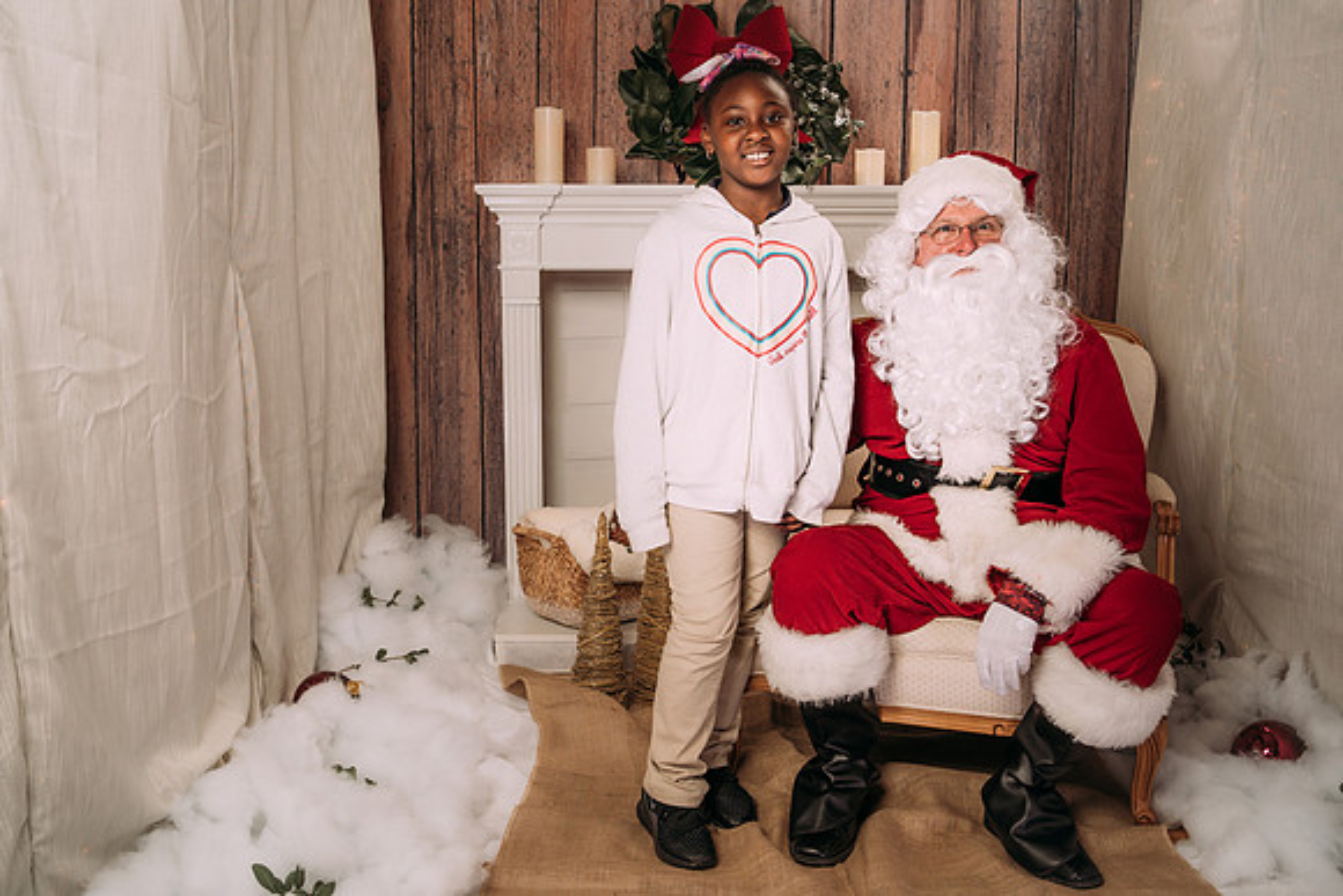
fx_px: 1430
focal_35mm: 38
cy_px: 435
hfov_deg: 50.3
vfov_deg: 34.8
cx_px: 653
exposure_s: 1/100
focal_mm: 35
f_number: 5.6
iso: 100
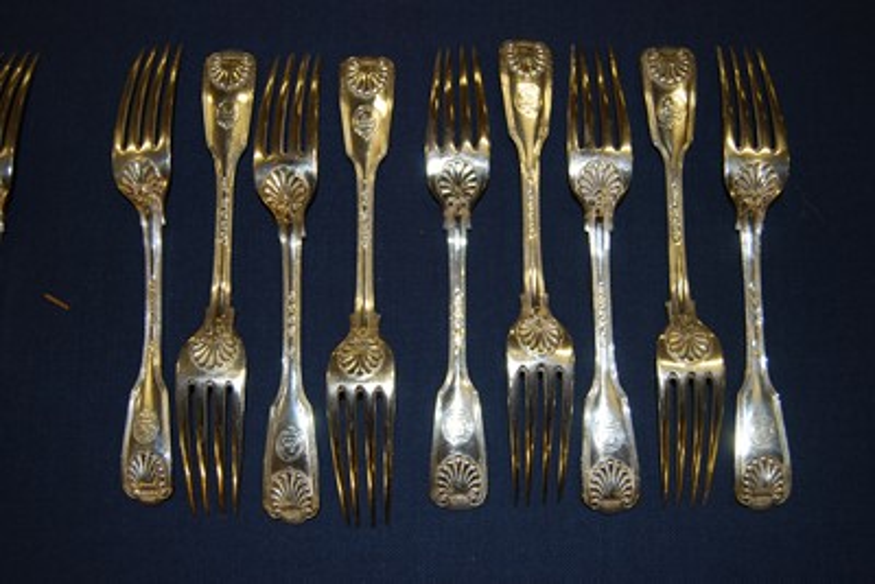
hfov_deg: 53.1
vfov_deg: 36.9
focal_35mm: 36
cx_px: 438
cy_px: 292
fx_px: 875
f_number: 4
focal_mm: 24
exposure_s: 1/60
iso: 200
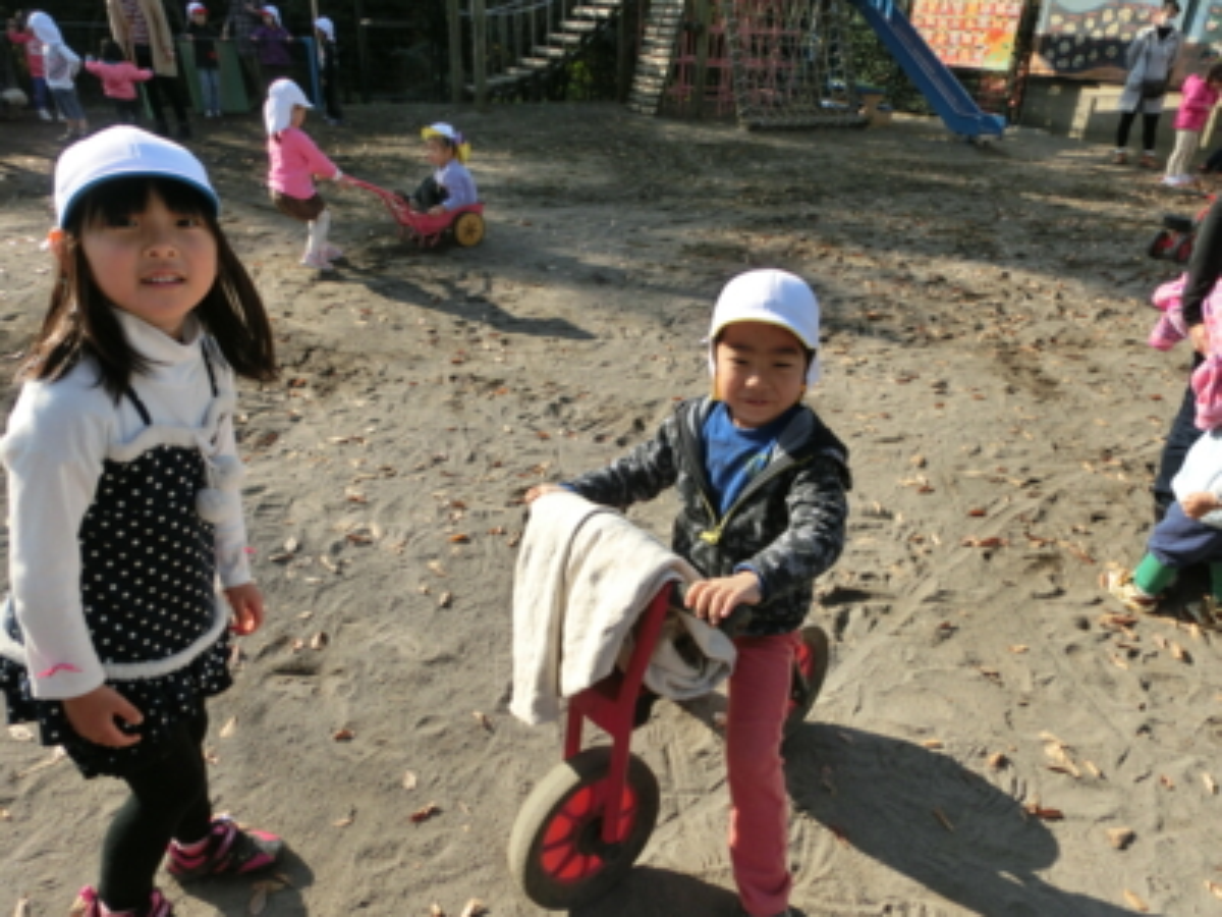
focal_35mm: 24
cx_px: 611
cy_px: 458
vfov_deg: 56.8
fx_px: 847
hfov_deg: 71.6
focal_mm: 4.24
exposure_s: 1/800
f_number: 3
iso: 80
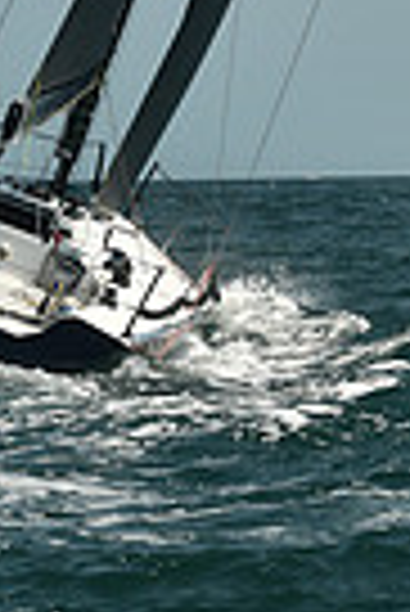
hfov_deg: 4.6
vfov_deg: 6.7
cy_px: -594
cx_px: 237
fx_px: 5095
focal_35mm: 299
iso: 320
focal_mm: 70
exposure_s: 1/640
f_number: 7.1
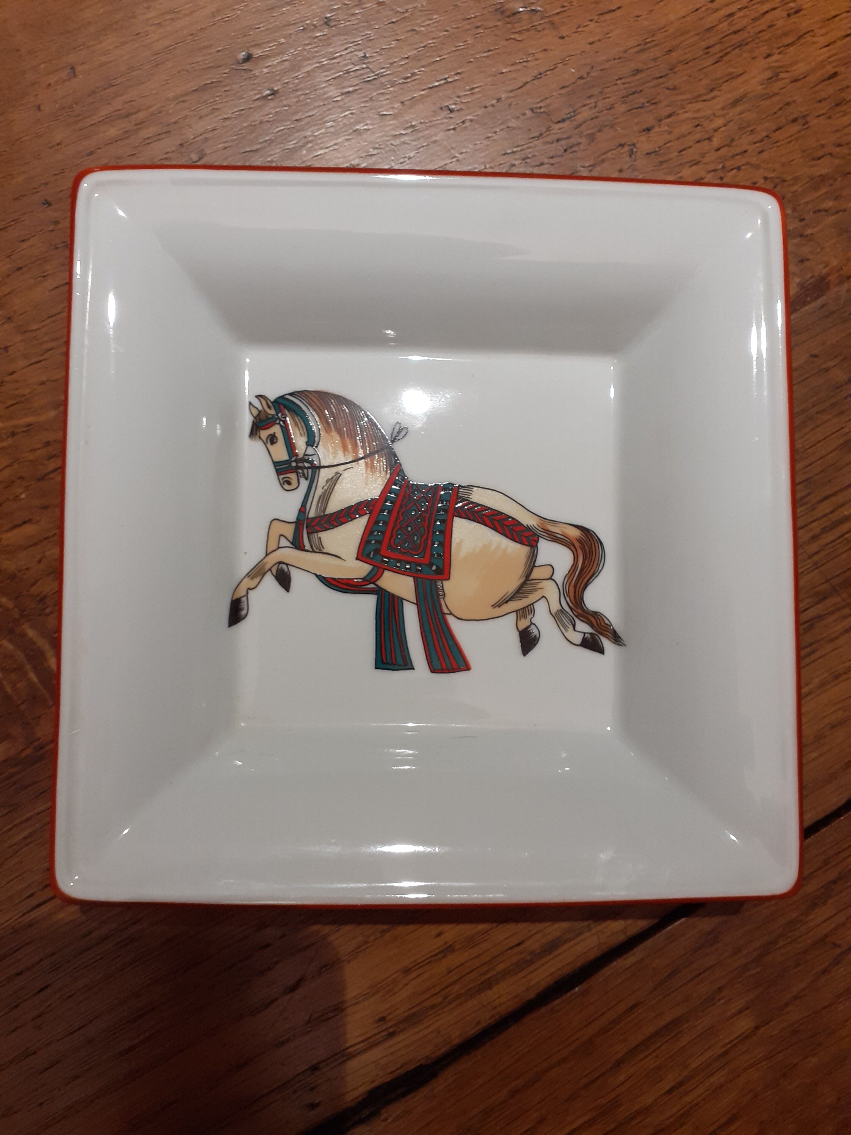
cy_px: 568
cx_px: 426
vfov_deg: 65.3
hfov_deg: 51.4
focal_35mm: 27
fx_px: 885
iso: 100
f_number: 1.9
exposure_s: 1/50
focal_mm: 3.6
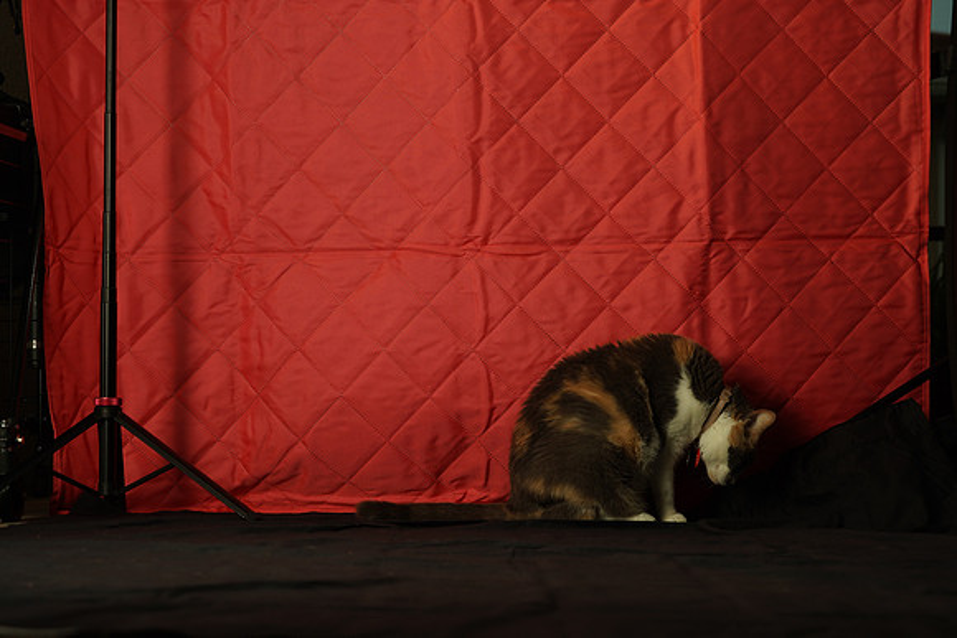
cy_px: 319
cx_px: 478
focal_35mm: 73
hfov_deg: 27.7
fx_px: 1941
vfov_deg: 18.7
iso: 200
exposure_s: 1/80
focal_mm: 73
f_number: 7.1
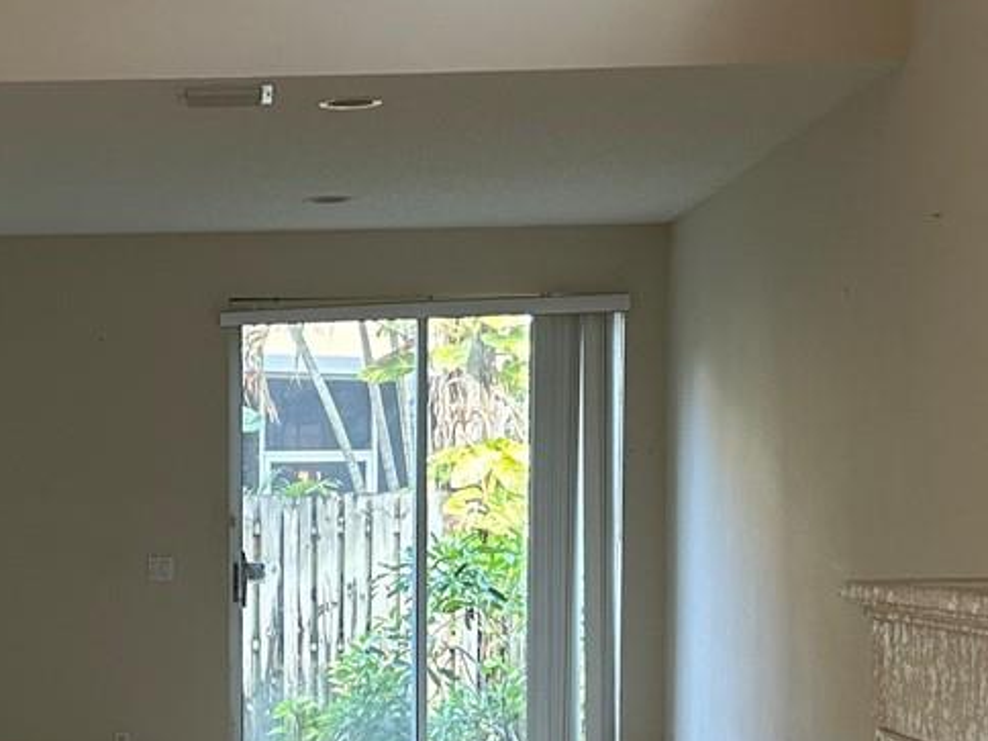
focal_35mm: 86
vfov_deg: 17.0
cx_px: 57
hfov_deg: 22.1
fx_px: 2455
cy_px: 619
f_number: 1.5
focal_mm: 5.7
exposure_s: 1/60
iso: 160
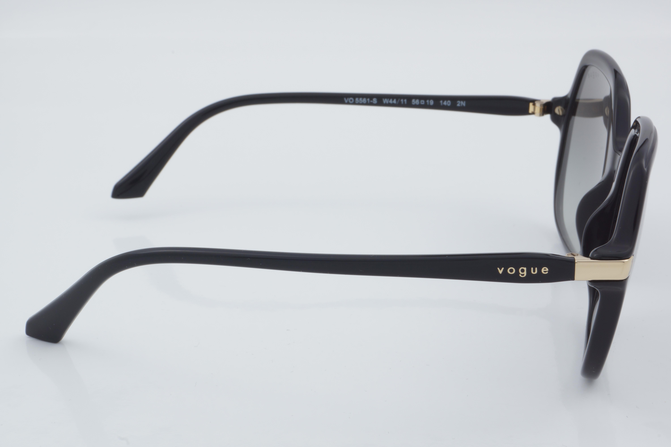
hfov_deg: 27.0
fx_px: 1398
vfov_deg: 18.2
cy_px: 224
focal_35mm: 75
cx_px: 336
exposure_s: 1/4
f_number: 32
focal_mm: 50
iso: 100
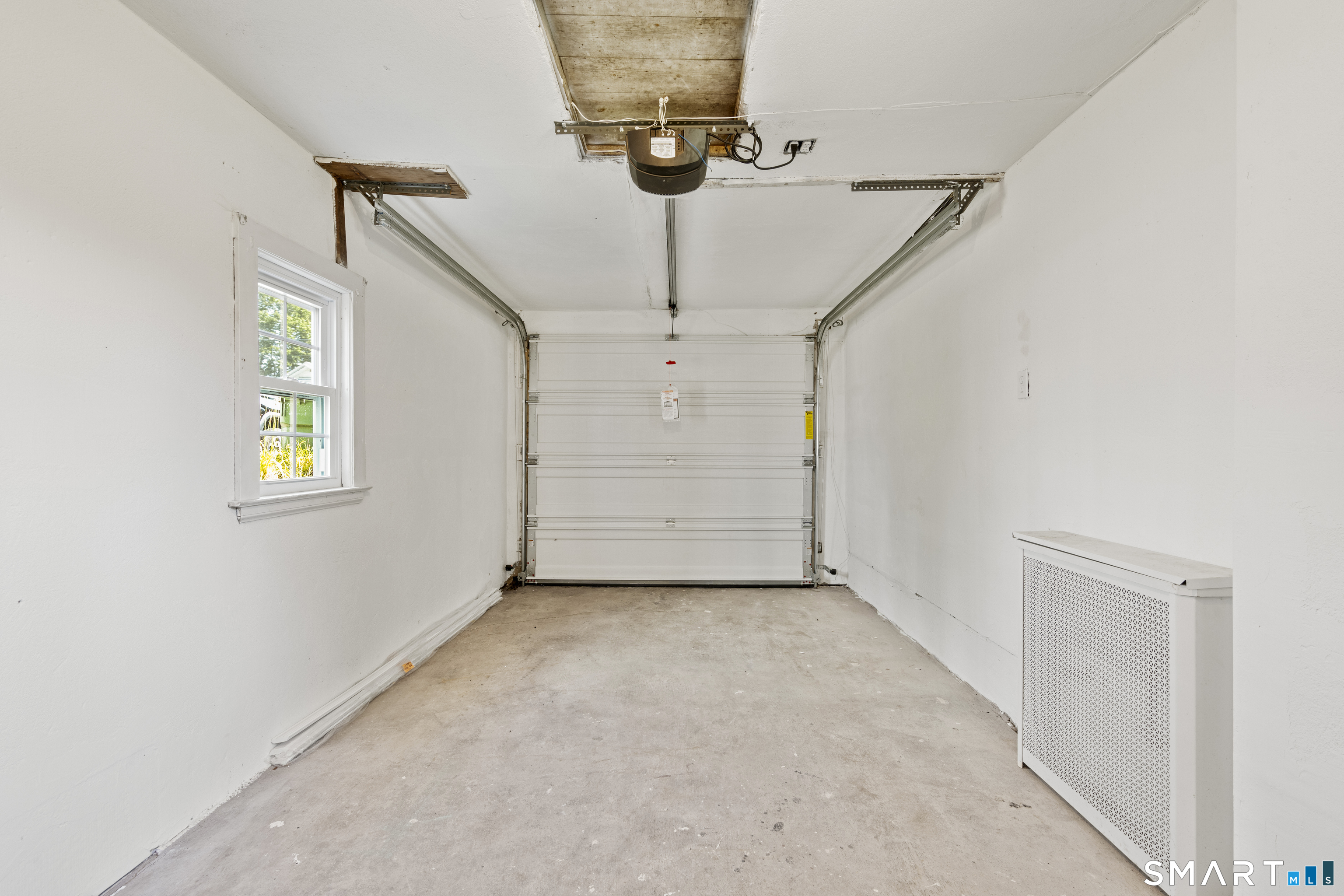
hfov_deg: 96.7
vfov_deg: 73.7
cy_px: 448
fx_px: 597
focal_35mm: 16
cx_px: 672
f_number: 9
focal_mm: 16
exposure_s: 1.3
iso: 400
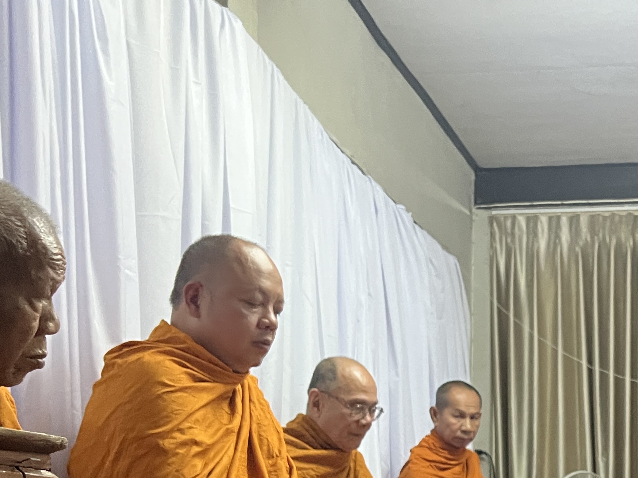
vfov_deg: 23.2
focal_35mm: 60
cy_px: 497
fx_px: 1106
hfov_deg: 30.5
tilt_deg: +2.8
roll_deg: -0.3
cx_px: 600
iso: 400
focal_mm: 5.7
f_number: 1.5
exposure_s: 1/33
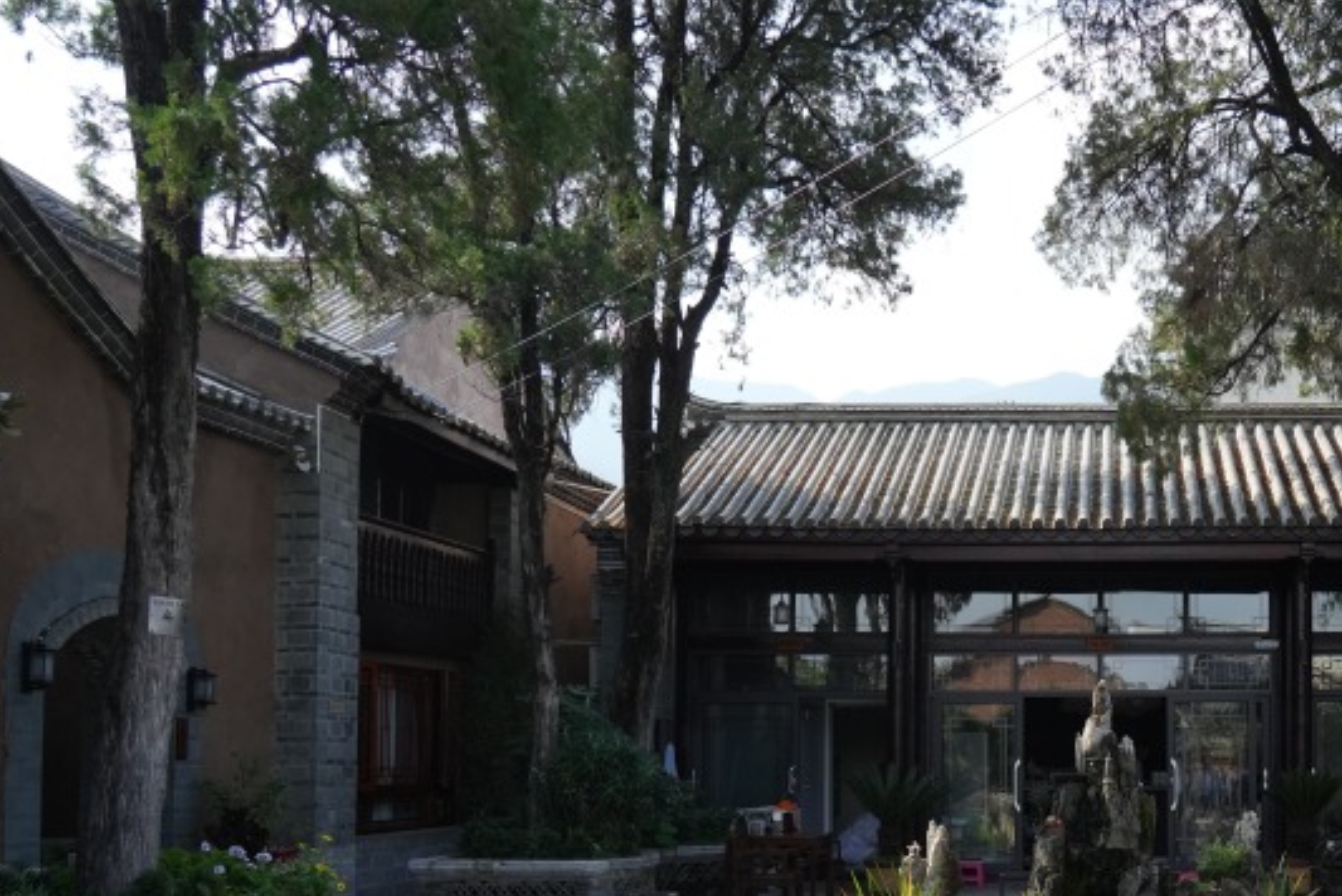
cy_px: 693
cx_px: 1103
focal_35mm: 45
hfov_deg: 41.4
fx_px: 1678
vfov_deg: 29.3
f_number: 4
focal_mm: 24
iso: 1250
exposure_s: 1/5000
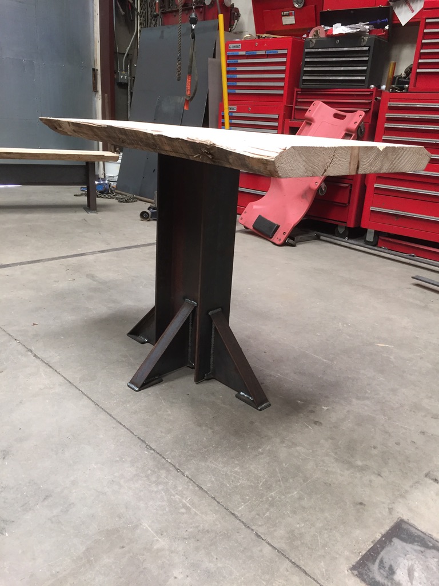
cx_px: 220
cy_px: 293
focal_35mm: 29
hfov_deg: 48.2
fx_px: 490
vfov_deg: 61.7
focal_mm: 4.15
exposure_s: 1/30
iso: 50
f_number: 2.2
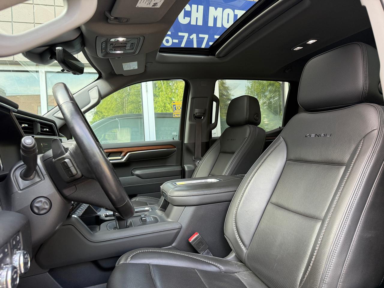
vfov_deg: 56.8
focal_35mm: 24
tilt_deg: +0.0
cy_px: 144
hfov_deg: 71.6
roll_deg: +3.4
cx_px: 192
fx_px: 266
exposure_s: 1/121
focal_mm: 6.76
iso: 160
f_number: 1.78
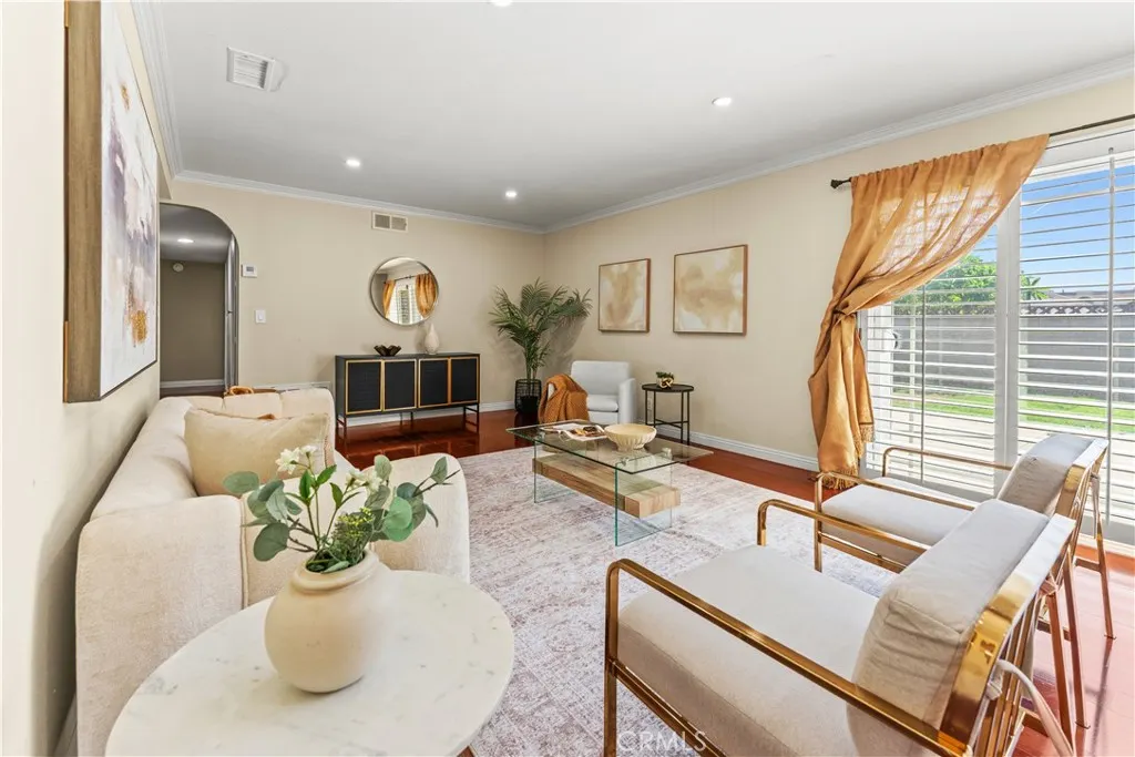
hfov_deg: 104.2
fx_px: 441
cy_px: 378
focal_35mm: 14
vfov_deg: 81.2
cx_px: 568
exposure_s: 1/13
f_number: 6.3
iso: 320
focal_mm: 14
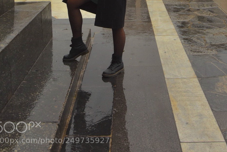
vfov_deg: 20.0
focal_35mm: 63
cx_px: 112
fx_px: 397
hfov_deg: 31.9
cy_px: -39
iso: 400
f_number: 9
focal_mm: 24
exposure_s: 1/160
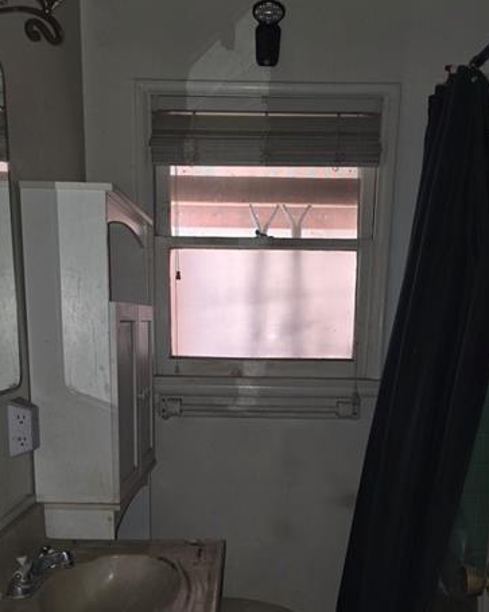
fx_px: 688
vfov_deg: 46.0
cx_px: 249
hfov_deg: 39.1
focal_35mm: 38
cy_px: 472
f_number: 1.7
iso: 100
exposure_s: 1/33.8
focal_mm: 6.3
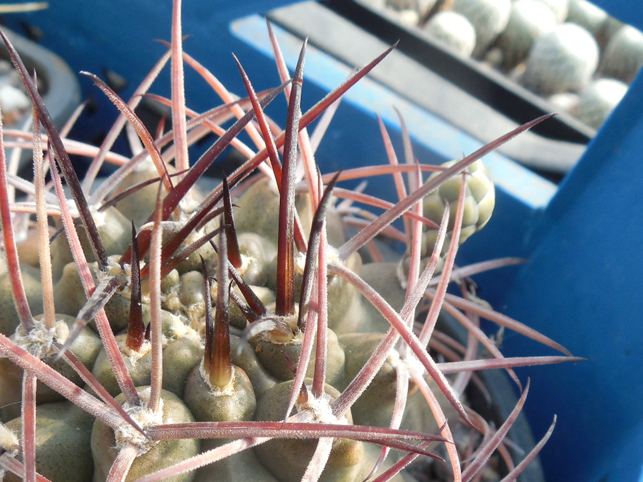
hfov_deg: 38.2
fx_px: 929
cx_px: 290
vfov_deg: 28.7
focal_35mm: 50
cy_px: 356
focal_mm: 5.6
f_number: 3.6
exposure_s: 1/125
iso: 125
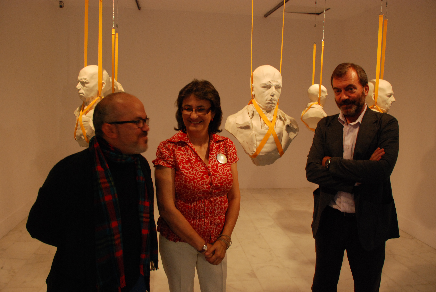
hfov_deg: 67.3
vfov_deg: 48.0
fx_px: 327
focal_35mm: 27
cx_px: 218
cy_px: 146
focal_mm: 18
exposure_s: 1/40
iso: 800
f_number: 7.1
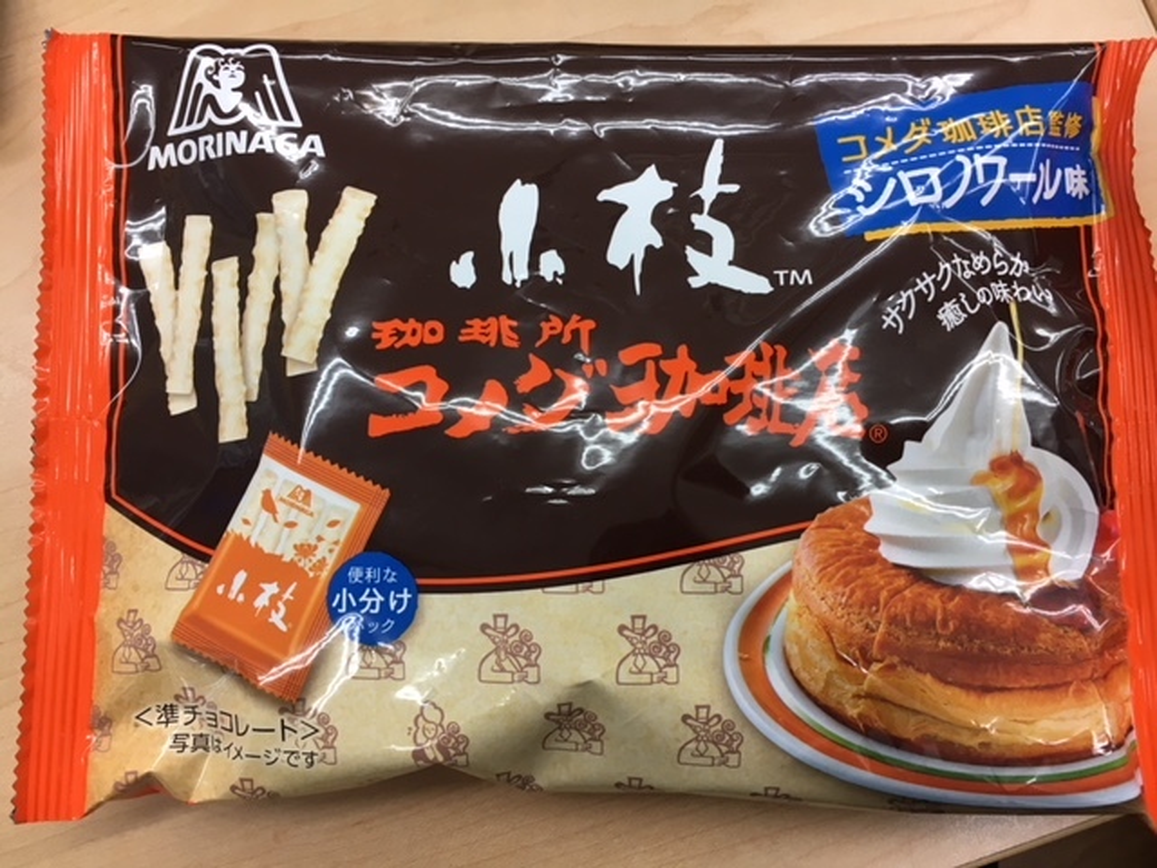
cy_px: 434
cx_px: 578
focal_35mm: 29
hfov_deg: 61.7
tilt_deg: -82.8
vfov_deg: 48.2
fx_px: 969
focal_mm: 4.15
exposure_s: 1/30
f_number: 2.2
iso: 25
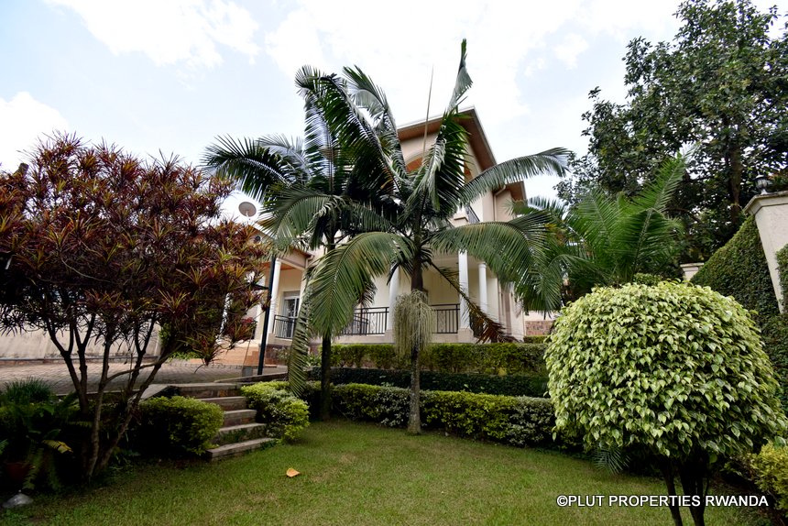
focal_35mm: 15
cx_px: 394
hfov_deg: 100.4
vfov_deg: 77.4
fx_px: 328
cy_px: 263
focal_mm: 10
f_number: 8
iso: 100
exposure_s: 1/80
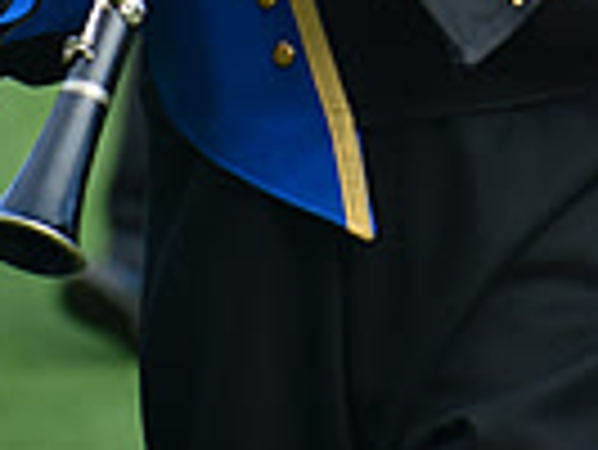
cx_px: 501
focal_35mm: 779
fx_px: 13470
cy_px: -490
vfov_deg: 1.9
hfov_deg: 2.5
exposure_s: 1/500
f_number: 5.6
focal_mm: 240
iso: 125
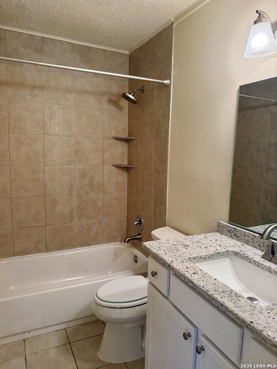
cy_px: 184
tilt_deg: -7.7
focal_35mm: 24
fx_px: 256
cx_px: 138
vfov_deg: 71.6
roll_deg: -1.3
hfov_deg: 56.8
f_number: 1.78
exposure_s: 1/120
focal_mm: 6.76
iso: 400
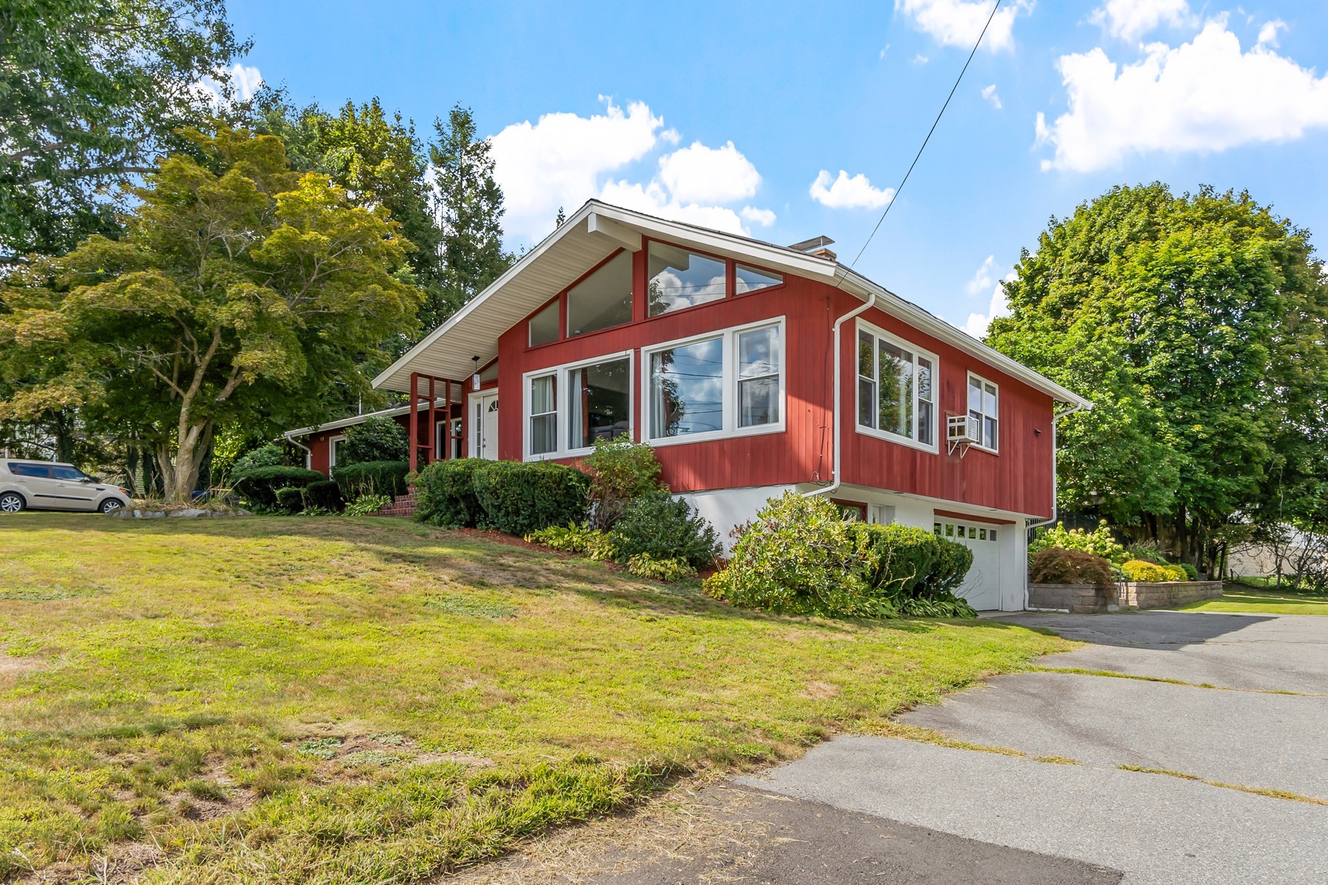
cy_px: 442
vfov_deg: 57.2
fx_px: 811
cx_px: 664
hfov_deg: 78.6
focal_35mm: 22
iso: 100
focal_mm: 15
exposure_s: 1/100
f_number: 8
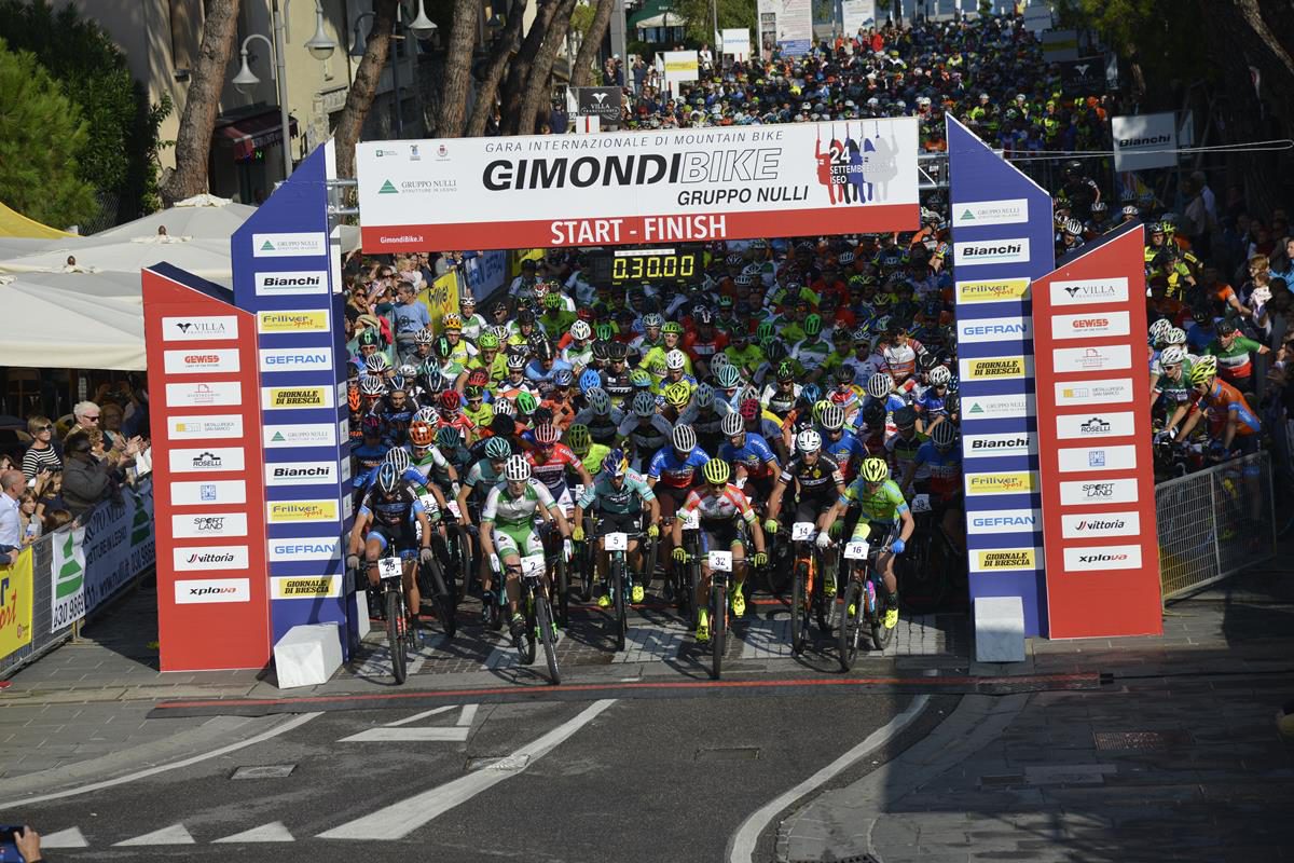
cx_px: 647
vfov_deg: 11.4
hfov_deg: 17.1
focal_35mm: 120
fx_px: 4313
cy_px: 432
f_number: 5.6
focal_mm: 120
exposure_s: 1/1600
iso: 250
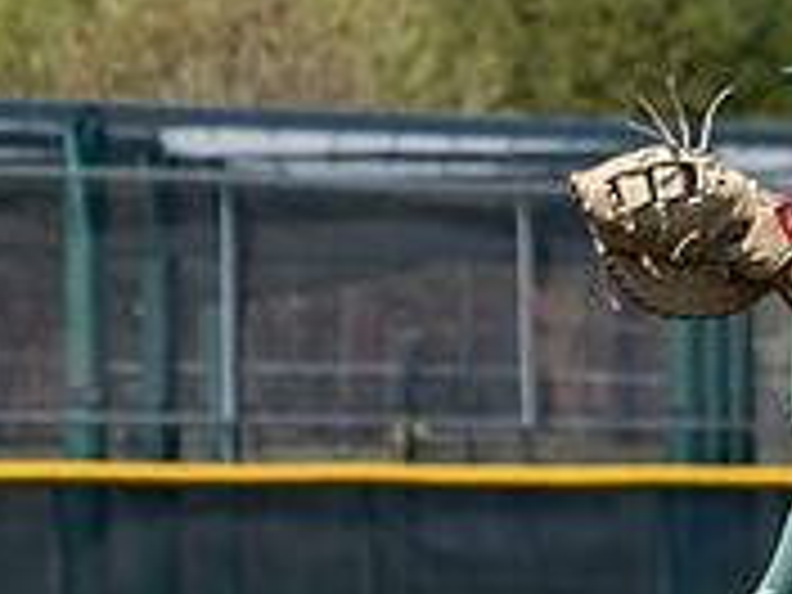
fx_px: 15032
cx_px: 992
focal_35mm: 657
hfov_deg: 3.0
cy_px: 592
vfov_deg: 2.3
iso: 640
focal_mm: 140
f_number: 6.3
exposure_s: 1/2000
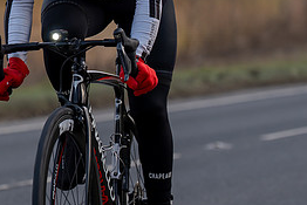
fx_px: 3268
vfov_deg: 3.6
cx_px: 26
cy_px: -41
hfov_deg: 5.4
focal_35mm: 383
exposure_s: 1/800
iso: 160
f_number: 4
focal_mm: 130
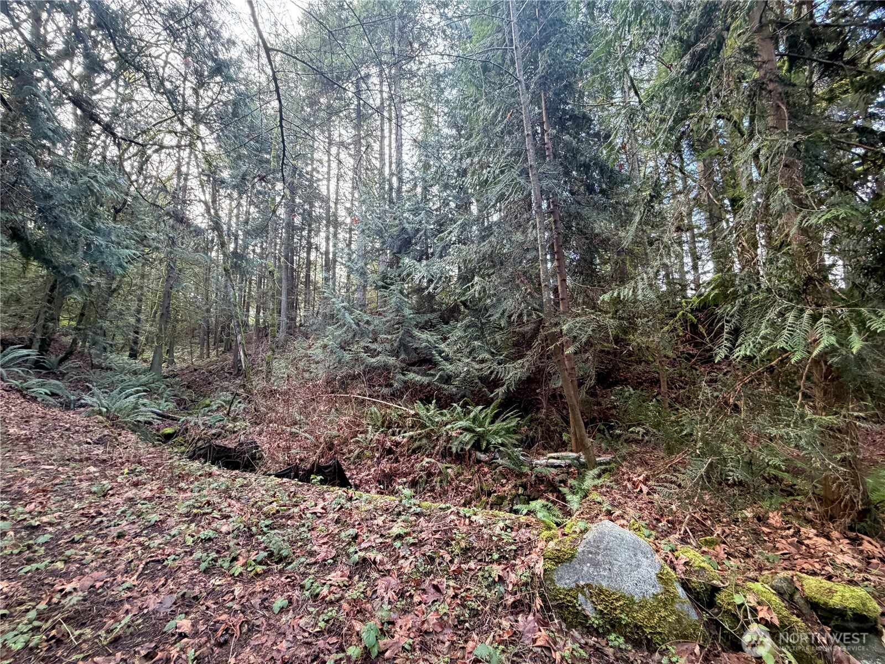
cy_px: 332
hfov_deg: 102.1
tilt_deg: +7.7
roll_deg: +1.4
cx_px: 442
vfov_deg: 85.7
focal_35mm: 14
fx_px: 358
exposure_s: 1/60
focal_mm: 2.22
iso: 500
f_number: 2.2
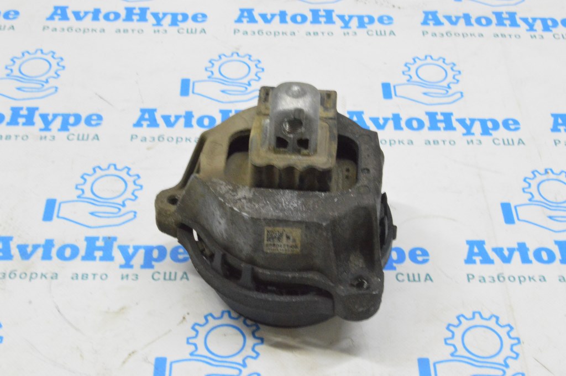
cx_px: 283
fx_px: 943
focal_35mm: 60
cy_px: 188
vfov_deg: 22.6
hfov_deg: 33.4
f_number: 20
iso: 6400
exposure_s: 1/15
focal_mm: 40
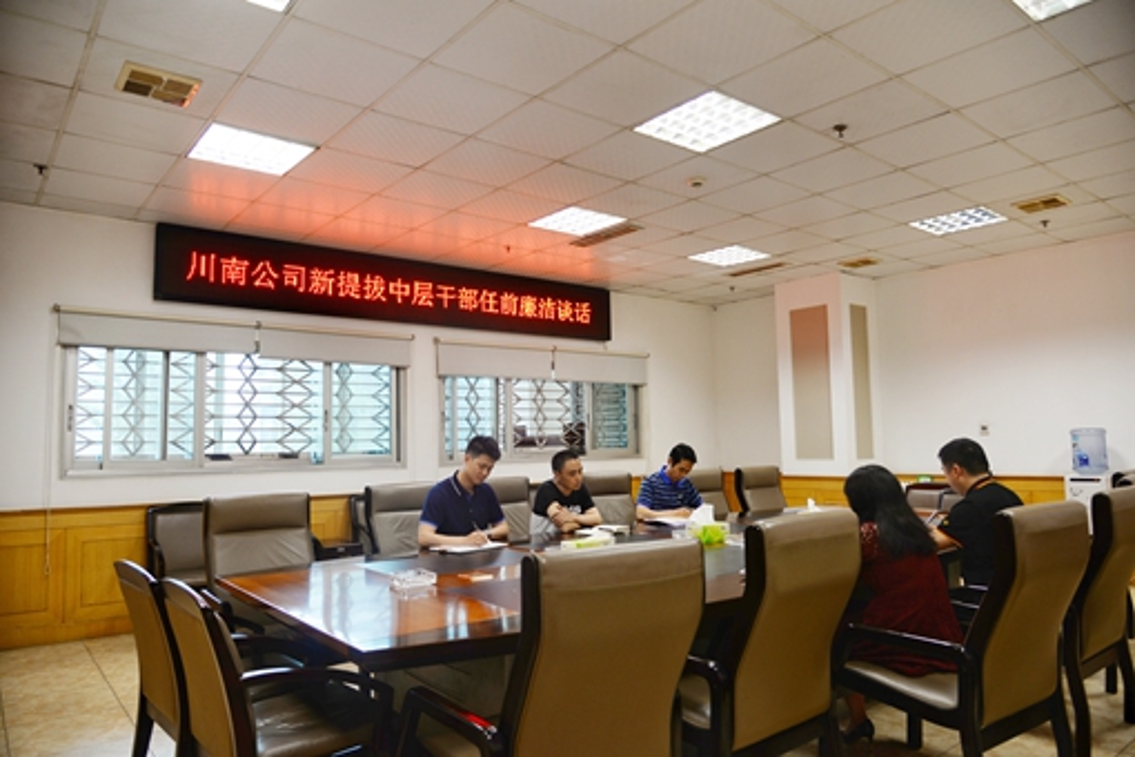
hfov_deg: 73.7
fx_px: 757
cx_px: 568
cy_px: 378
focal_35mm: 24
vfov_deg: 53.1
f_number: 4
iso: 200
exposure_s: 1/50
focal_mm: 24
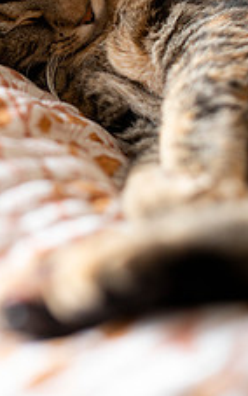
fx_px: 1092
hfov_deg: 12.9
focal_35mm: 101
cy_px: 42
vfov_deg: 20.2
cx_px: 26
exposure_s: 1/200
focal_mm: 50
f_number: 2.2
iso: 1000
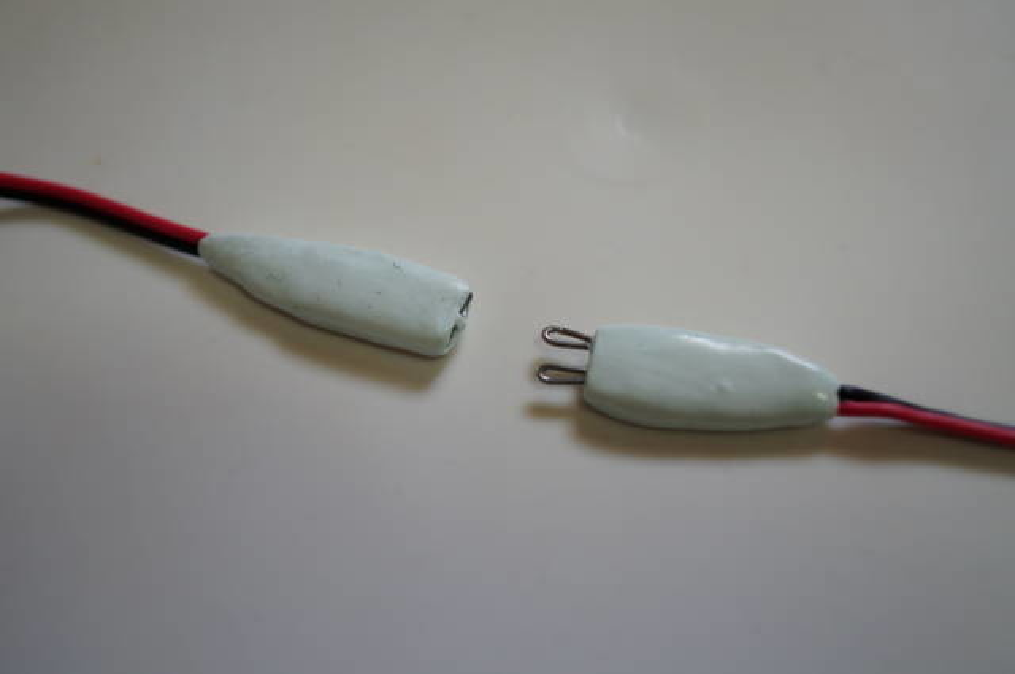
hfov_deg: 43.7
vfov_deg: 29.8
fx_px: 1267
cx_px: 508
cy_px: 337
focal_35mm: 45
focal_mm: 30
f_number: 4
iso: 250
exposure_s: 1/60
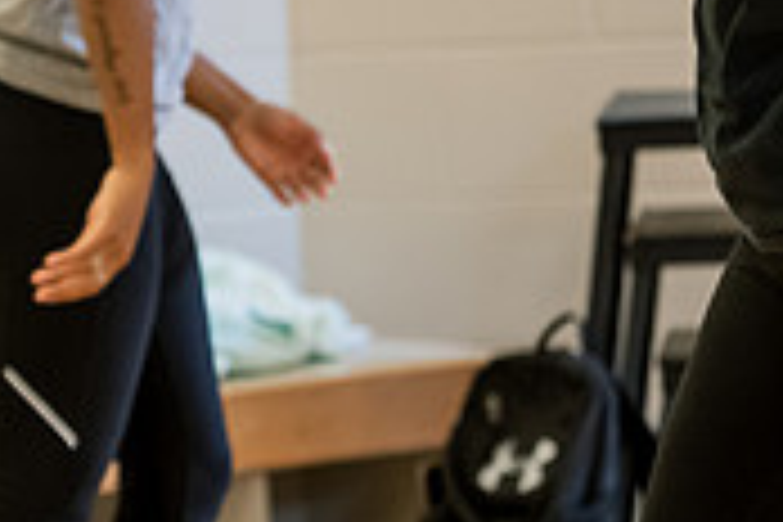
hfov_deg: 5.9
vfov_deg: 3.9
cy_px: -281
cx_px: 144
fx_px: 7634
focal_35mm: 351
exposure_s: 1/200
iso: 1250
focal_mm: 105
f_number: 3.2
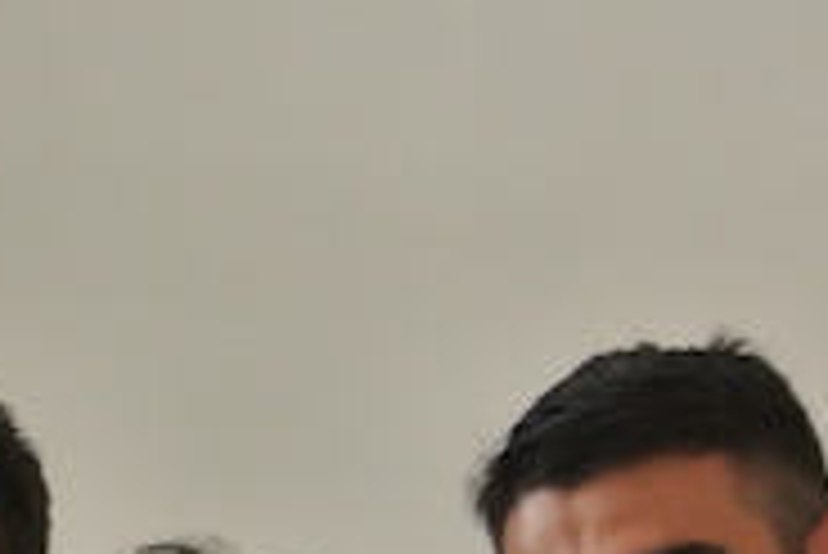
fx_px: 3384
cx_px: -194
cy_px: 1142
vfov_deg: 8.8
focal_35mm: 147
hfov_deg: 13.5
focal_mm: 10
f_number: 3.5
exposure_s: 1/60
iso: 450
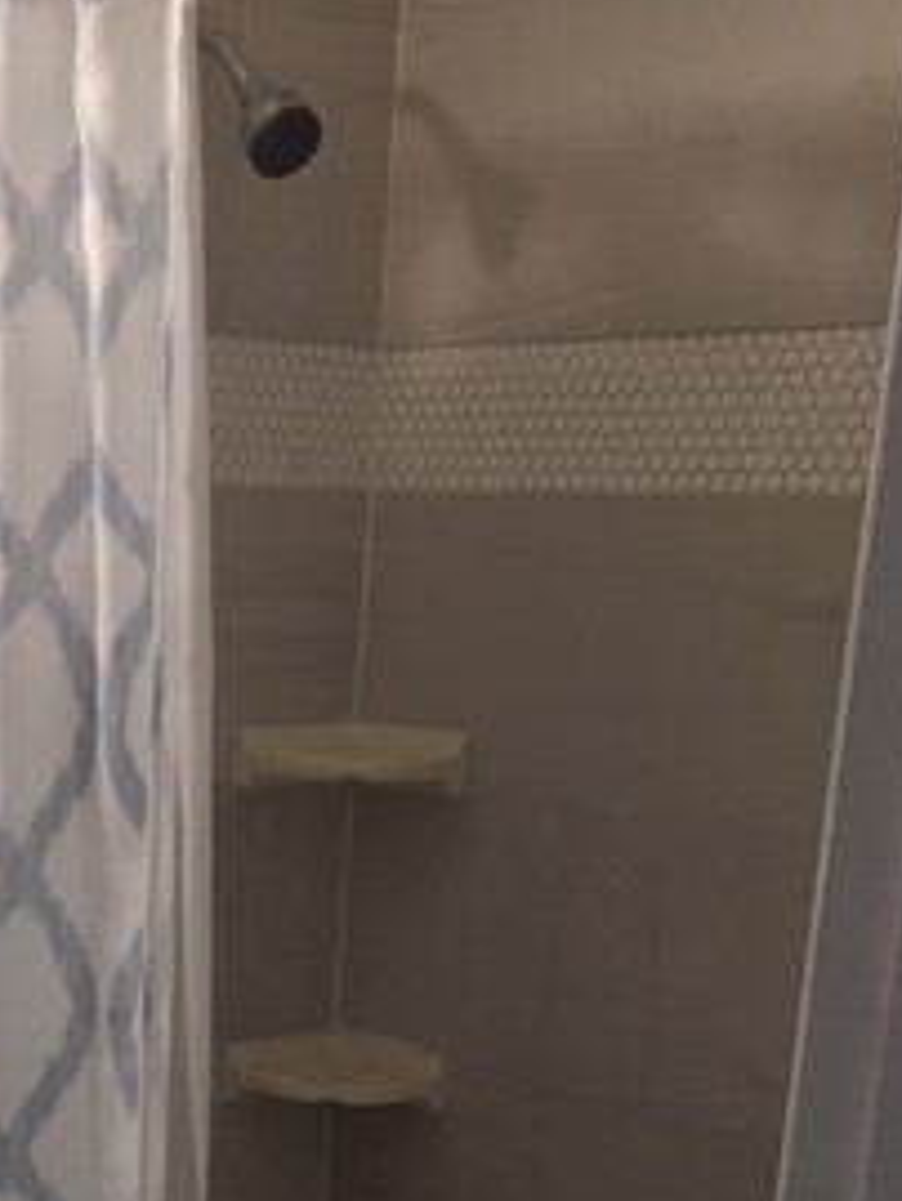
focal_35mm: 69
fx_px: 2395
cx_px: -4
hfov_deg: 20.6
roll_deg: -2.0
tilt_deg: -16.2
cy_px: 1250
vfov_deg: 26.4
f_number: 2.2
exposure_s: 1/15
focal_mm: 4.15
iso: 25
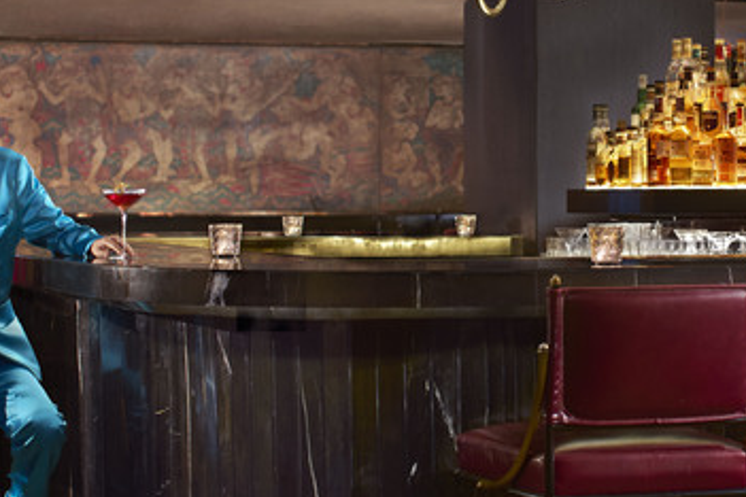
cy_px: 150
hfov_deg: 17.9
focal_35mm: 114
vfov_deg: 12.0
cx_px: 538
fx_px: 2362
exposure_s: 1/2.5
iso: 400
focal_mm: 50
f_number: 4
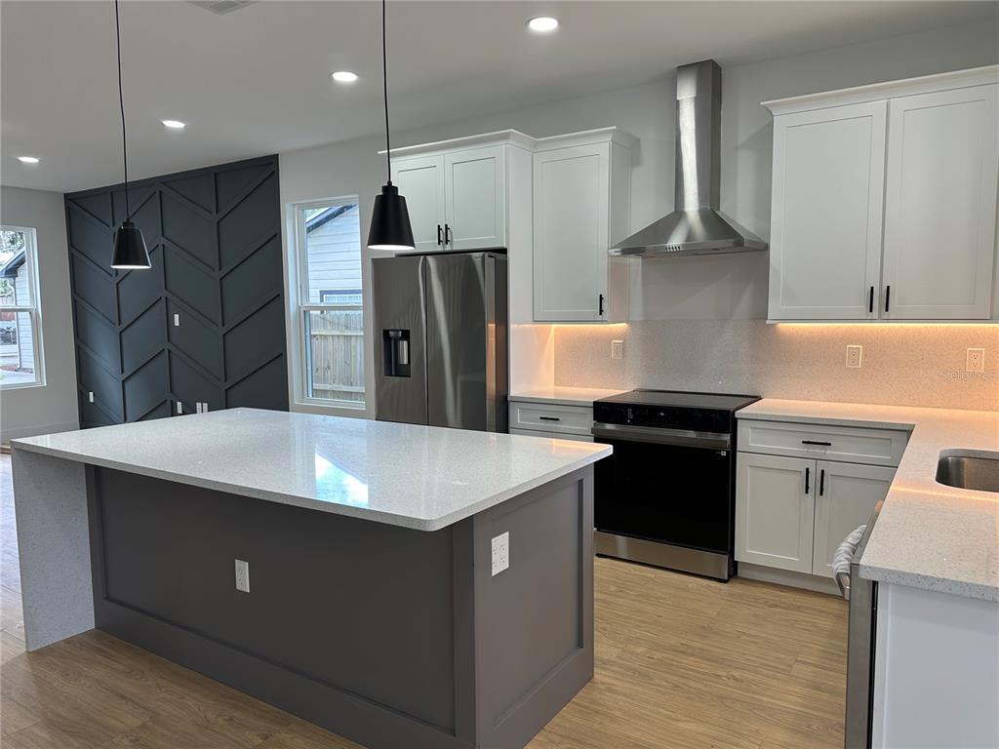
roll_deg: +0.6
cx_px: 500
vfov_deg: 56.8
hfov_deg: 71.6
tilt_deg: -4.8
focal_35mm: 24
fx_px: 693
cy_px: 374
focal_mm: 6.86
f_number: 1.78
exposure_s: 1/120
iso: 80
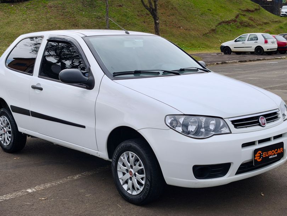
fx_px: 290
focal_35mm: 35
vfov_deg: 40.7
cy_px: 108
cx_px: 144
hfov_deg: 52.6
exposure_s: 1/1211
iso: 50
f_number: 1.6
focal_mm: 6.57
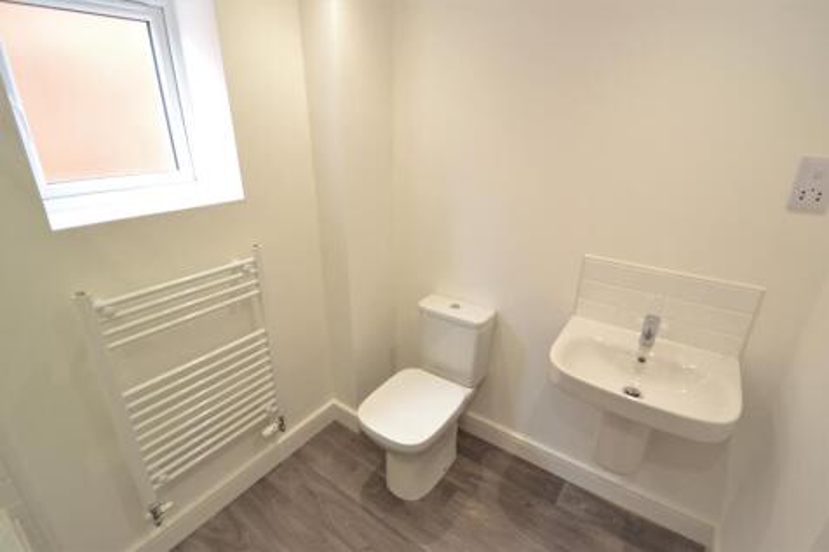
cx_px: 414
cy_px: 276
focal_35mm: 15
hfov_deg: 100.4
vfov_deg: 77.3
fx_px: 345
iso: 400
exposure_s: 1/60
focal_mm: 10
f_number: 4
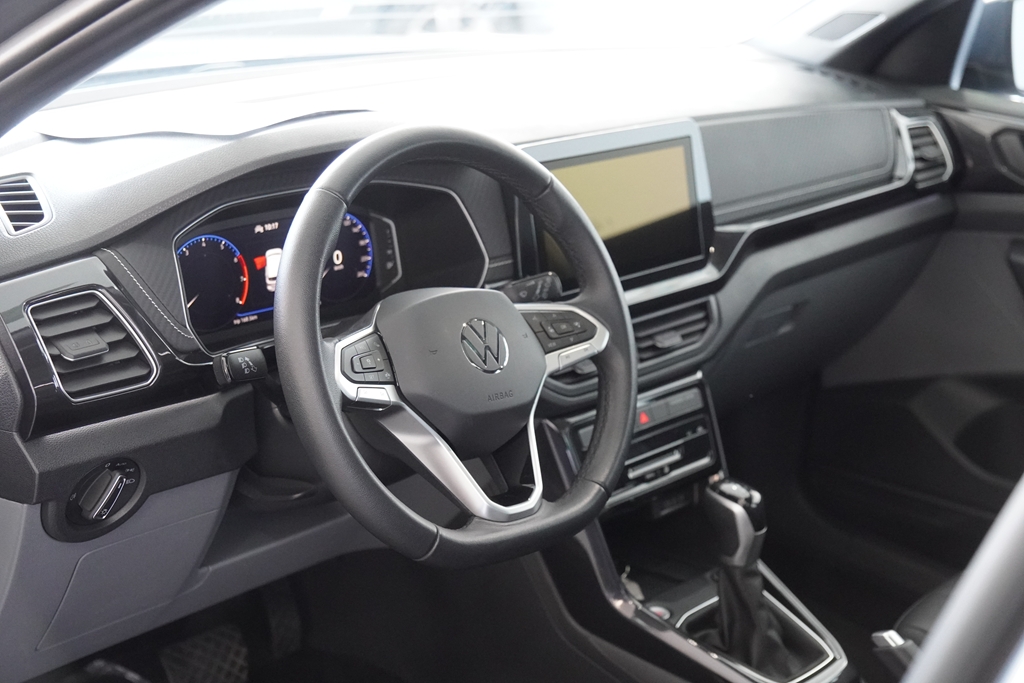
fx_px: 1536
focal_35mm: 54
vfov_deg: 25.1
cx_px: 512
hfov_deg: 36.9
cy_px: 342
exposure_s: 1/160
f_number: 2.8
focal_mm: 36
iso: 4000
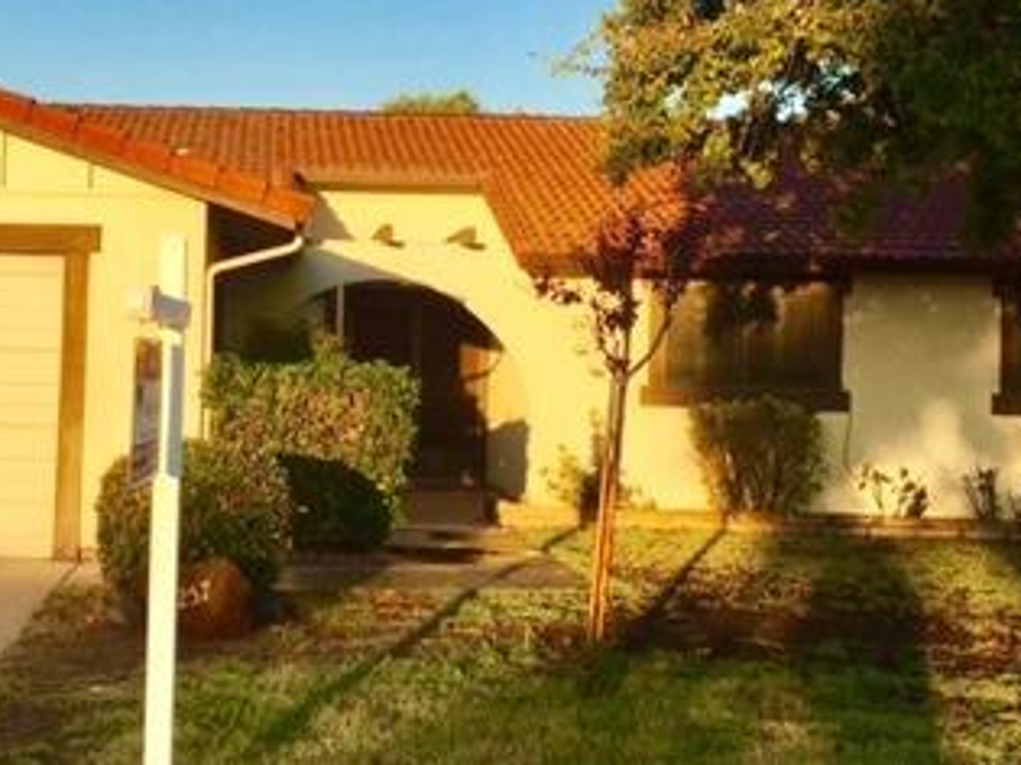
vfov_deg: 24.7
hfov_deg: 32.3
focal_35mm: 59
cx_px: 292
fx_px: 1740
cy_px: 285
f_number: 2.2
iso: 32
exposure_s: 1/1163
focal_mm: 4.15
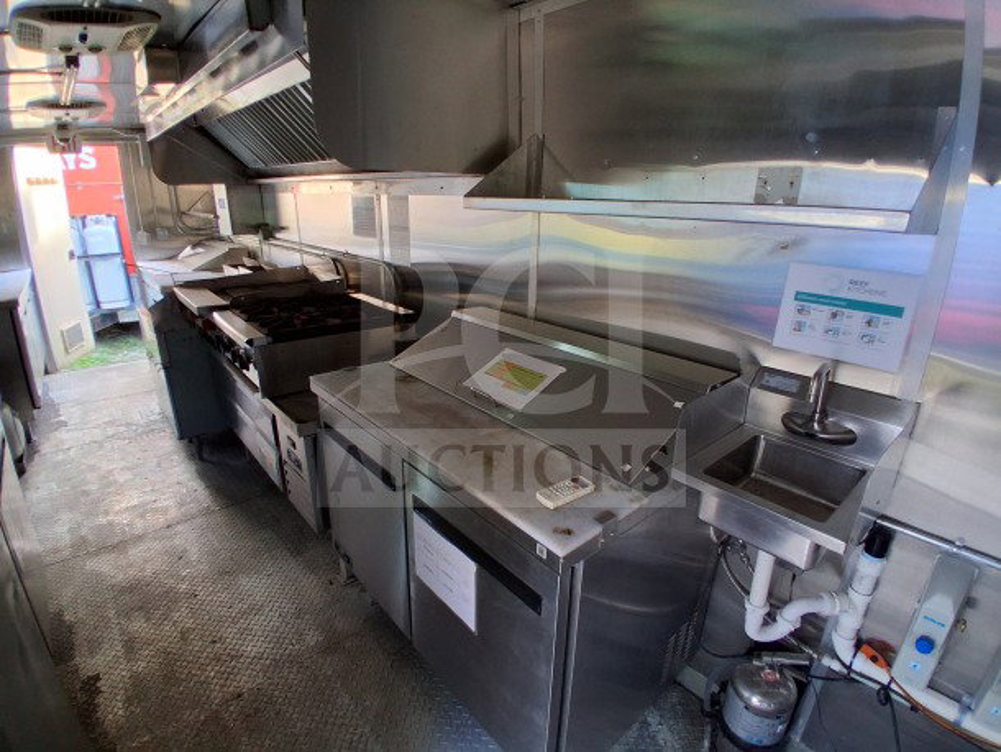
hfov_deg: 91.0
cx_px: 500
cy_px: 376
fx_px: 492
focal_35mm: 17
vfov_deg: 74.8
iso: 160
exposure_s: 1/40
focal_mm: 1.4
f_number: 2.2
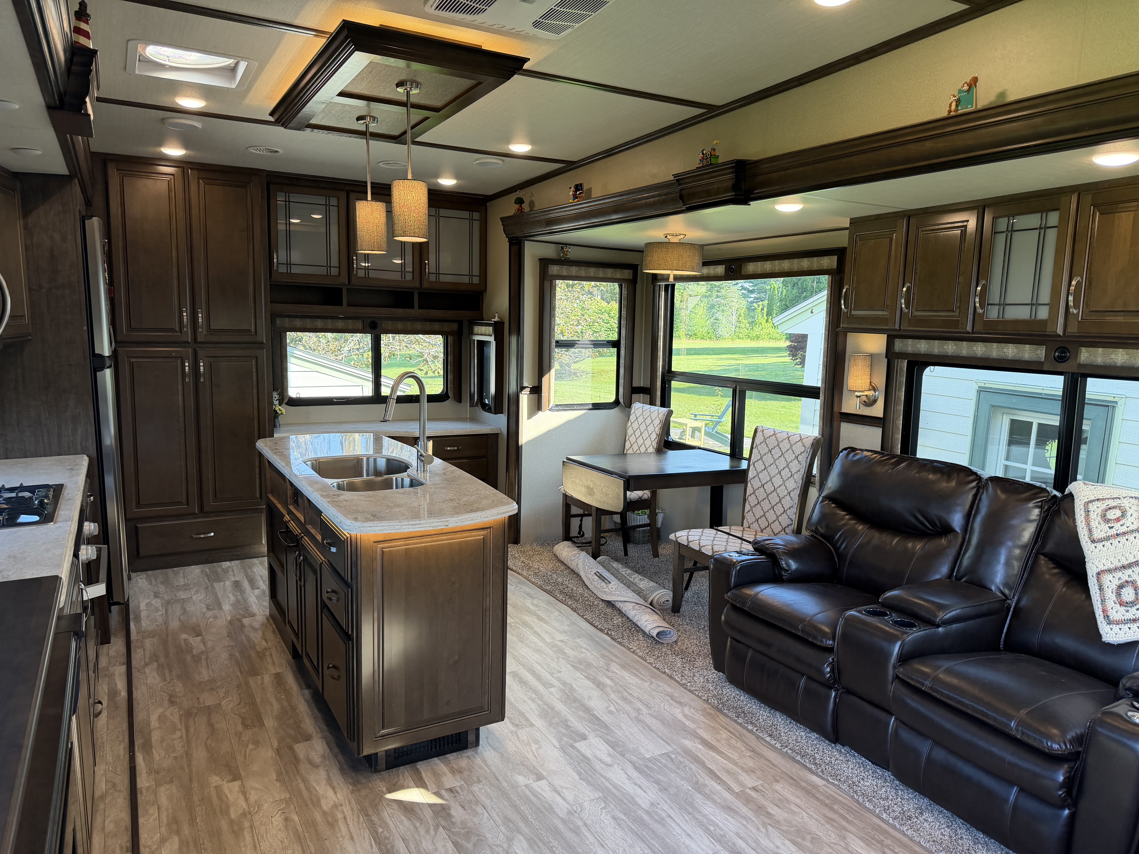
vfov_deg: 56.8
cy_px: 427
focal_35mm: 24
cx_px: 570
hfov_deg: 71.6
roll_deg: -1.7
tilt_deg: -8.1
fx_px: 790
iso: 200
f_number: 1.78
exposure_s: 1/90
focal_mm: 6.76
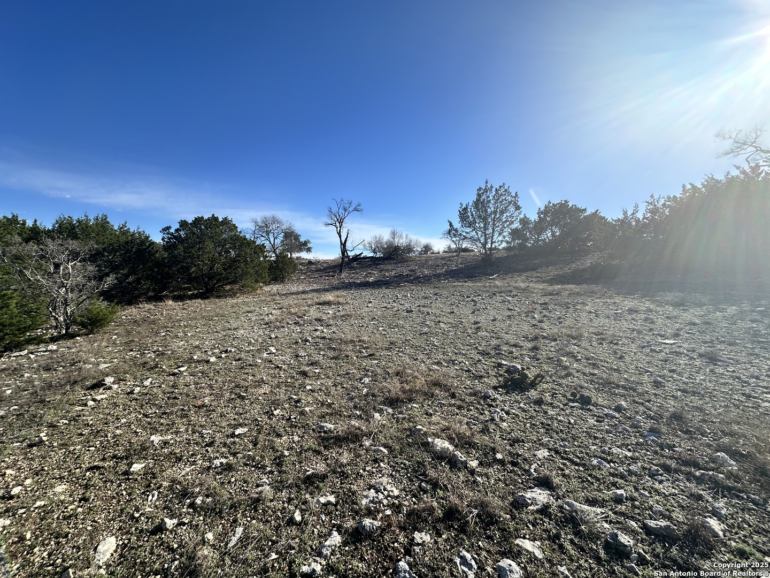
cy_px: 289
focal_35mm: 14
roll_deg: -1.0
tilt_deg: -3.4
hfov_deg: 102.1
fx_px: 311
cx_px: 385
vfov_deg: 85.7
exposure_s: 1/1033
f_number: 2.2
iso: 40
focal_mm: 2.22
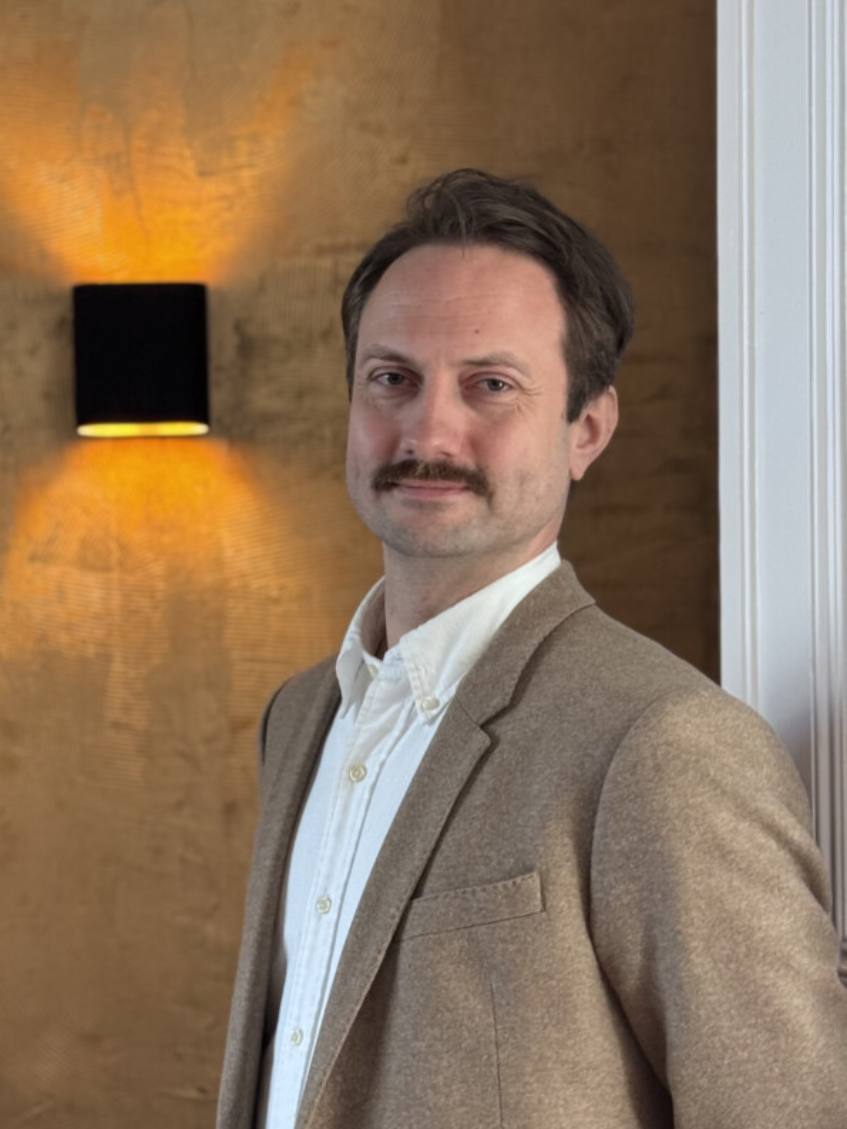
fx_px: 1566
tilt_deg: -0.9
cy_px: 564
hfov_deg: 30.3
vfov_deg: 39.7
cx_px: 424
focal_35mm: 48
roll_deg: +0.4
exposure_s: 1/50
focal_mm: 6.76
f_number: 1.78
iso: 100
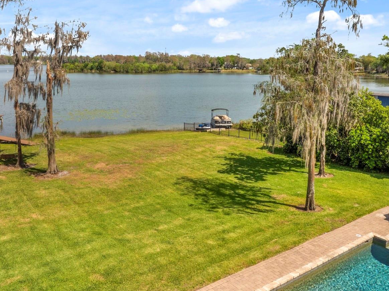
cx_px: 198
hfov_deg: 55.4
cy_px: 92
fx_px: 371
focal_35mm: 33
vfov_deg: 42.2
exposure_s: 1/240
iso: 200
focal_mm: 12.29
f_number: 11
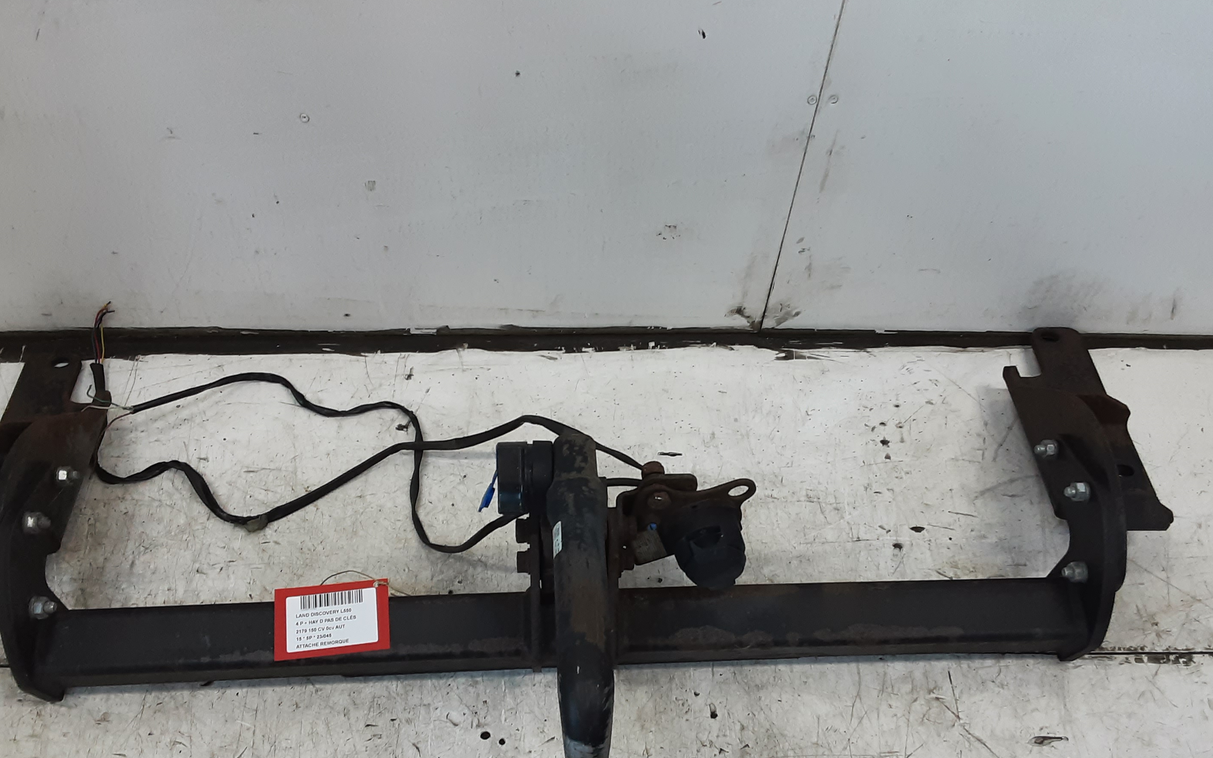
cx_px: 607
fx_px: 1091
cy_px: 457
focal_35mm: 33
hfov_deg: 58.1
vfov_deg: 38.2
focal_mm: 2.91
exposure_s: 1/50
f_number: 1.9
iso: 100
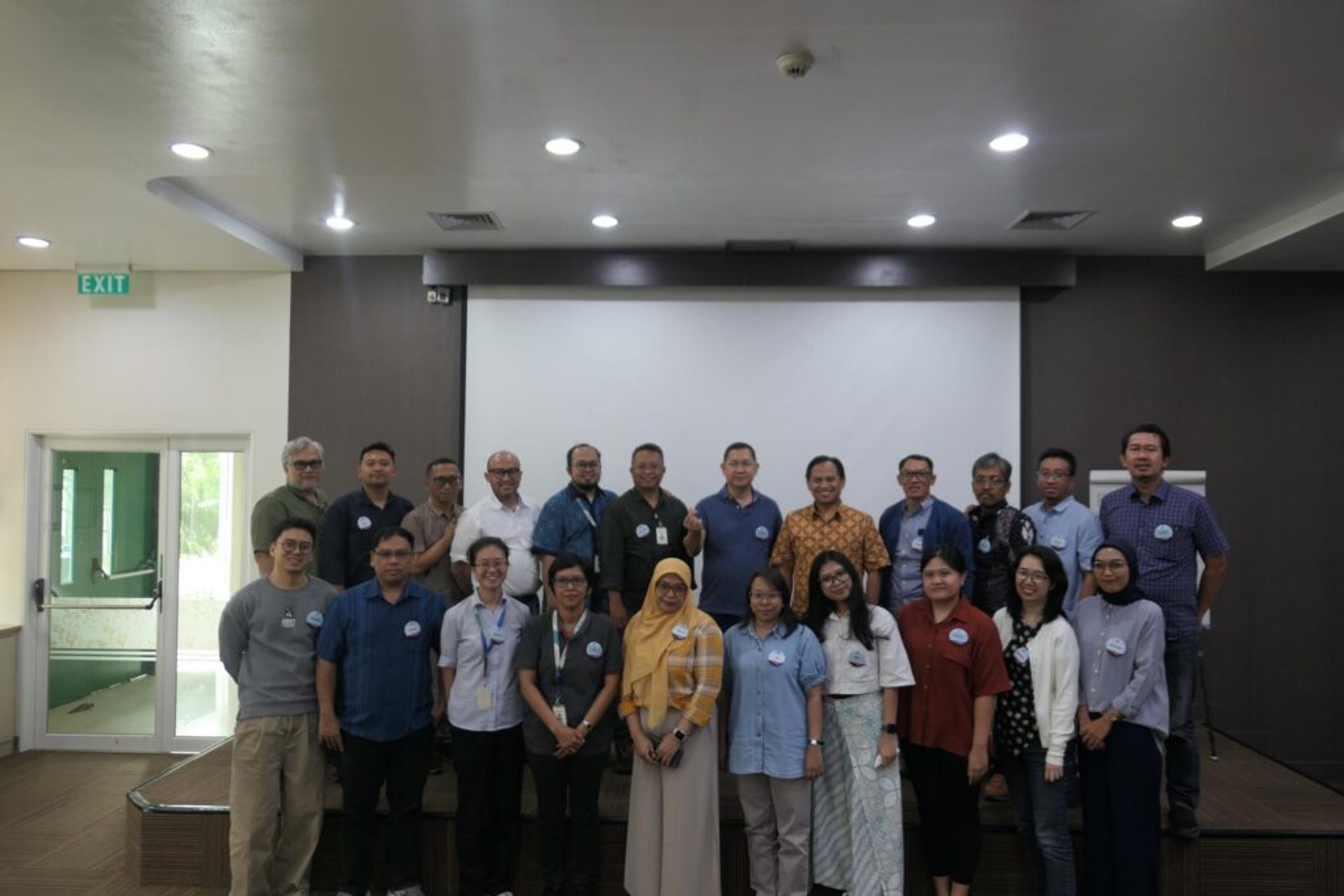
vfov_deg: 53.1
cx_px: 672
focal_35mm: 24
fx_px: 896
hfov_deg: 73.7
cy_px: 448
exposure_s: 1/60
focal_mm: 8.8
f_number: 1.4
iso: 125
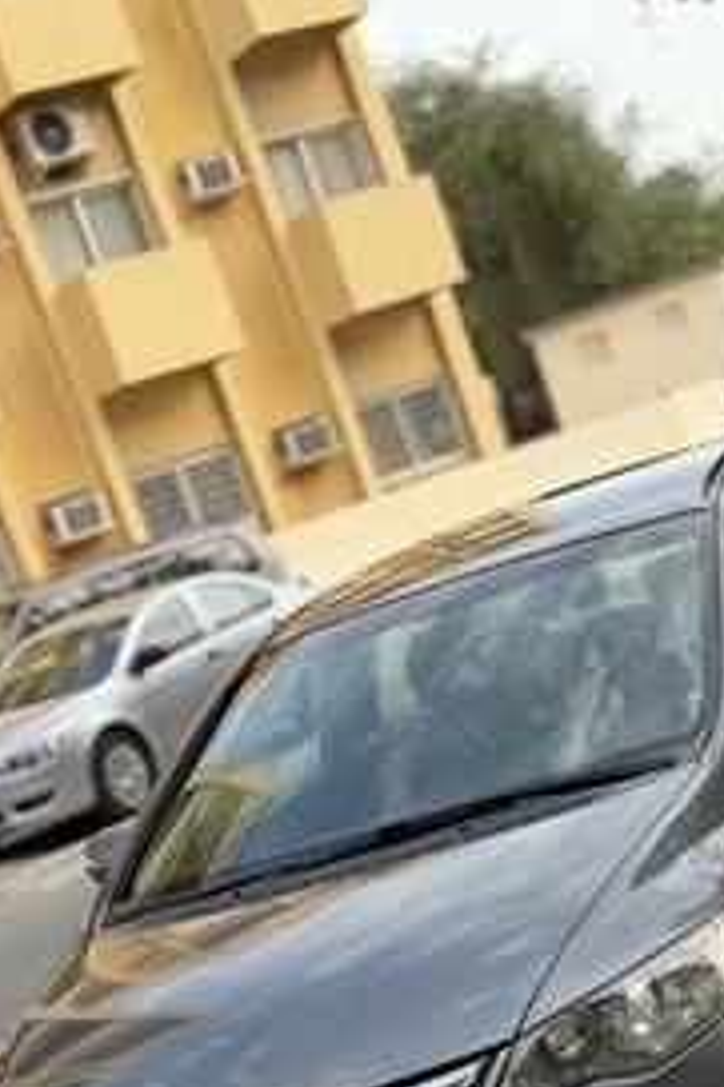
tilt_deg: -8.1
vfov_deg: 23.8
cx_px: 542
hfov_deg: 16.2
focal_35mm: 84
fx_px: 2537
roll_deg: +19.7
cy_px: 877
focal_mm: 6.76
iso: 80
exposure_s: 1/1041
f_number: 1.78
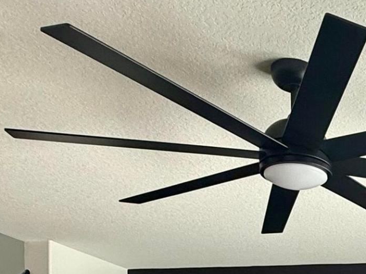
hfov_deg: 28.7
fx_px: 613
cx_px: 442
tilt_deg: +0.2
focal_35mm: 58
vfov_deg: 21.9
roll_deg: +0.5
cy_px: 386
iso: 100
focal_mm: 2.22
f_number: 2.2
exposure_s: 1/120
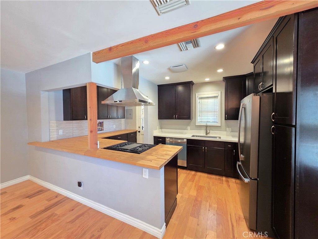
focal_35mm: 13
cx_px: 159
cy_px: 120
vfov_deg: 89.9
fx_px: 119
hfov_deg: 106.2
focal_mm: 2.2
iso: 320
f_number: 1.9
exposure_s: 1/60
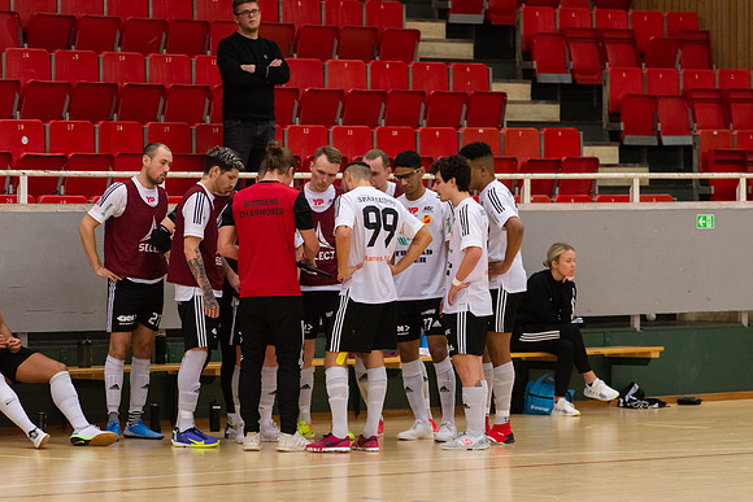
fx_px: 4843
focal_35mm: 231
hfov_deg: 8.9
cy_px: 251
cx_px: 376
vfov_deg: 5.9
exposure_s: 1/640
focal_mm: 230
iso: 4000
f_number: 5.3
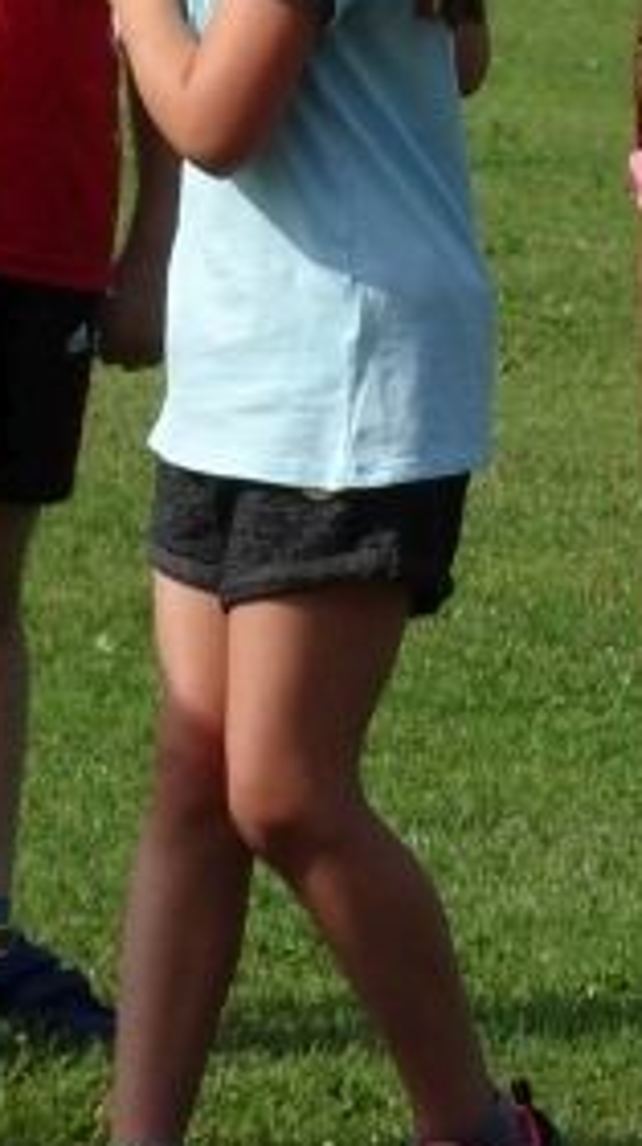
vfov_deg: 5.0
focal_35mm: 433
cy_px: 172
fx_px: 13136
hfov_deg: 2.8
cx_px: 1055
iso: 80
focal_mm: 23.73
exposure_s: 1/400
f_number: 5.6
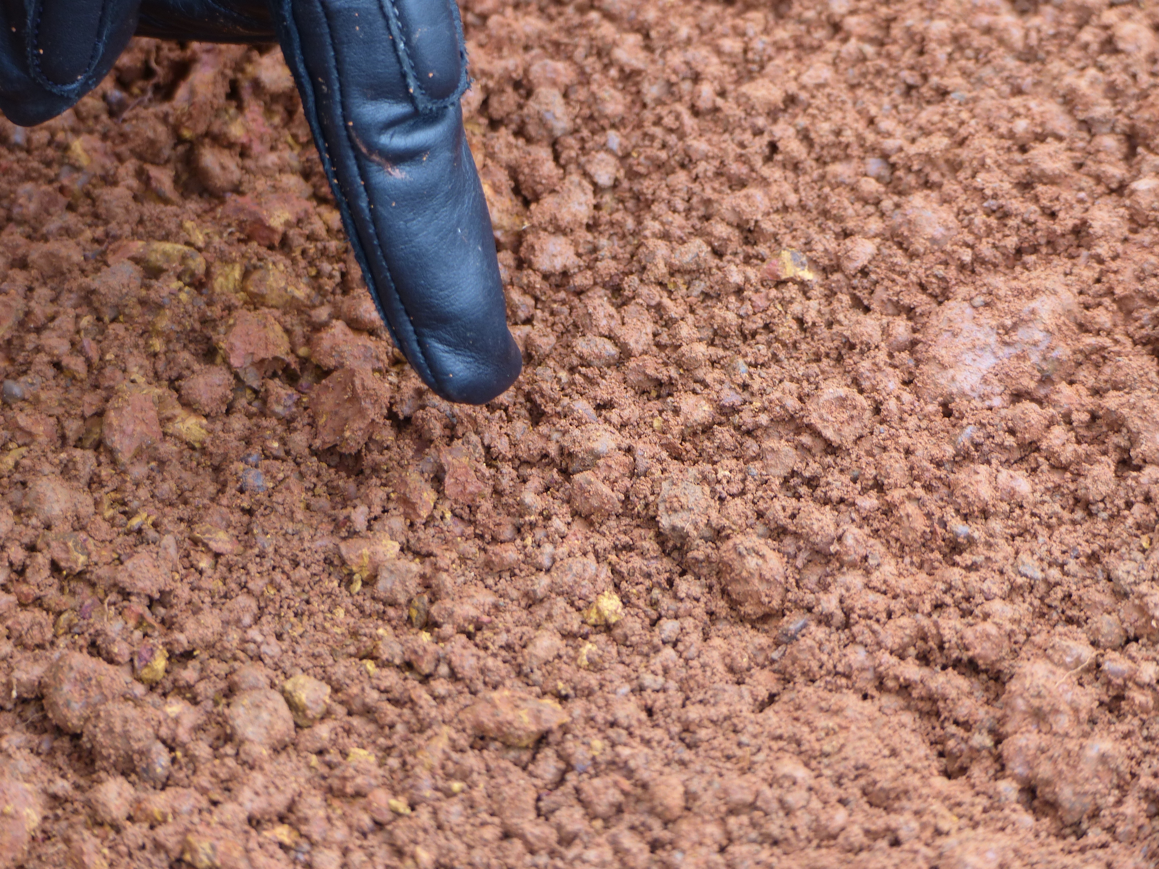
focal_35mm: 192
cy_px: 434
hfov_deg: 10.3
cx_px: 580
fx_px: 6428
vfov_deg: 7.7
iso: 100
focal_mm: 34.5
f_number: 2.8
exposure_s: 1/80
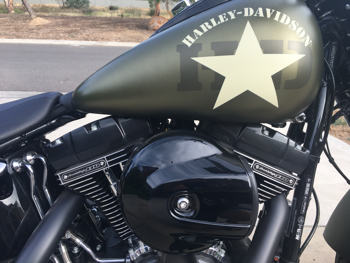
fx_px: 293
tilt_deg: -23.7
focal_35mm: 29
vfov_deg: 48.2
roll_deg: -1.6
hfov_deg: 61.7
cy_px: 132
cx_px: 175
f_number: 2.2
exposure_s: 1/324
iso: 25
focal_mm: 4.15
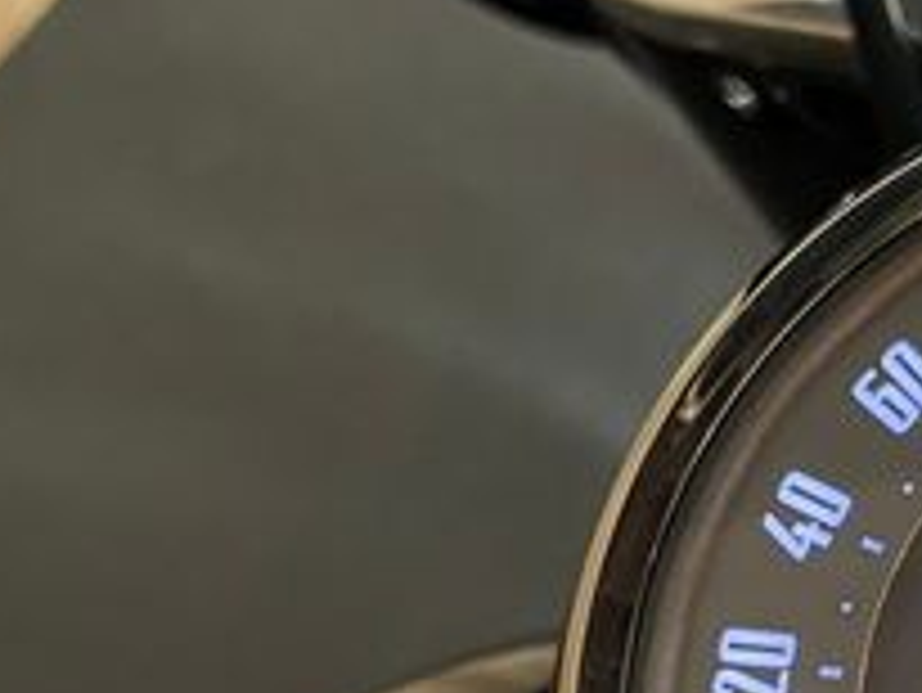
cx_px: 1232
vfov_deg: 18.0
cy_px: 608
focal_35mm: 81
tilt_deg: -47.6
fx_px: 2159
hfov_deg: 21.5
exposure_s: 1/25
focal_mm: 5.1
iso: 500
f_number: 1.6
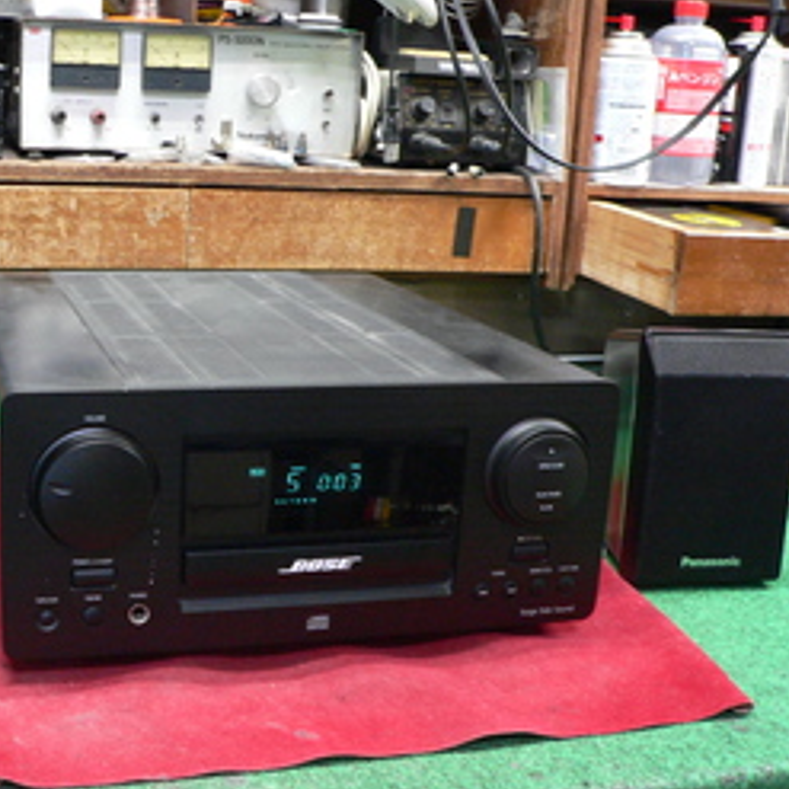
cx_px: 217
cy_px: 391
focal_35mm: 49
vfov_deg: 34.7
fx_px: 1264
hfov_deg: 34.1
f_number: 2.8
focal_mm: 6
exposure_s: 1/6
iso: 200
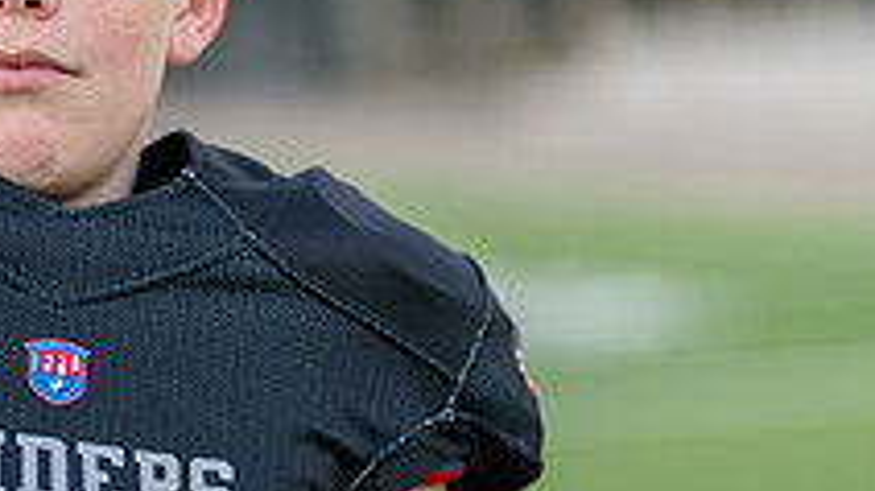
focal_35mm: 170
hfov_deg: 12.6
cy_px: 273
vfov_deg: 7.1
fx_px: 3942
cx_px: 124
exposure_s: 1/1250
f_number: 1.2
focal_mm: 50
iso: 100
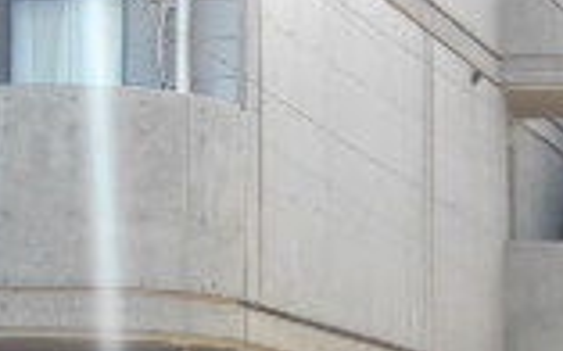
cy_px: 97
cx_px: -90
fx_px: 2577
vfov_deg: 7.8
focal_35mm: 168
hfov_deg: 12.2
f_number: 3.9
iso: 80
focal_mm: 6.7
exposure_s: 1/200
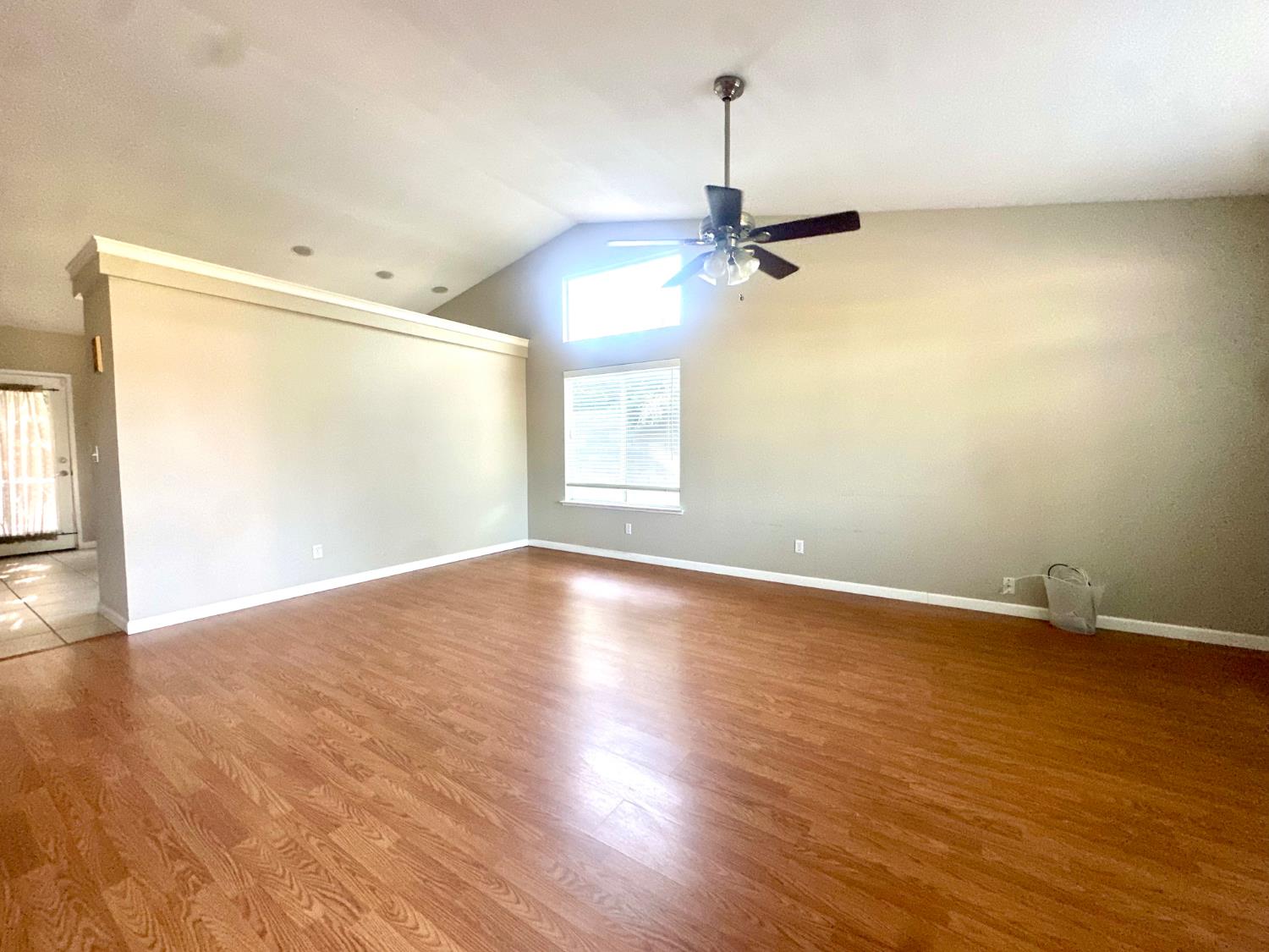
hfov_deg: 102.1
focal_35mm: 14
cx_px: 634
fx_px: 513
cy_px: 476
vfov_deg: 85.7
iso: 250
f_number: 2.2
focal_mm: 2.22
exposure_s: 1/99
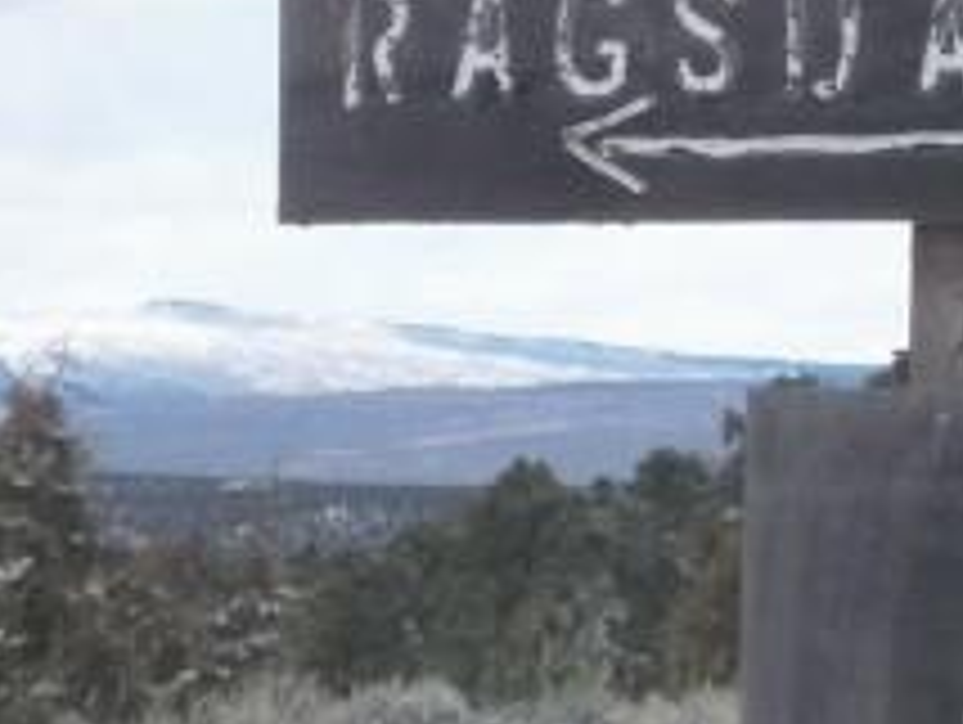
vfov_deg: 5.9
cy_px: 261
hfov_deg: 7.8
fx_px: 7018
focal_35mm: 252
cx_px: 819
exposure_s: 1/640
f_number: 5.9
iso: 80
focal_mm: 24.5
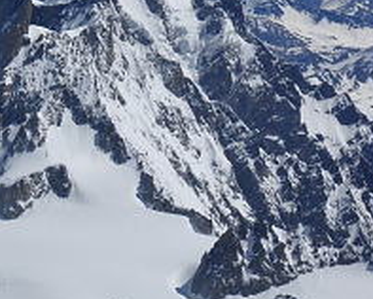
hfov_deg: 9.8
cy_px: 329
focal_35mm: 176
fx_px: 1945
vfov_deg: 8.7
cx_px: -496
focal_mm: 26
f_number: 16
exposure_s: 1/640
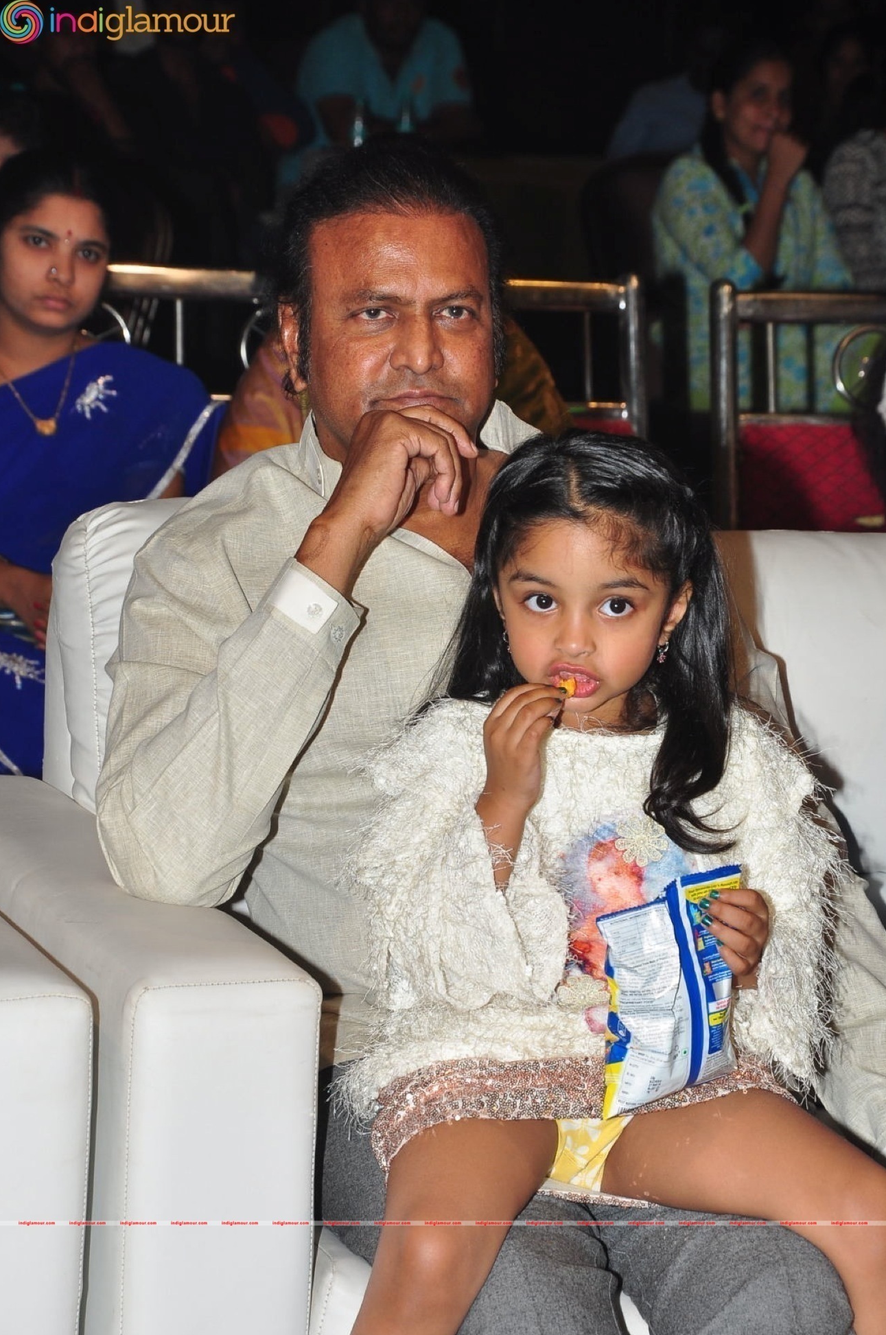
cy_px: 670
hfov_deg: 9.8
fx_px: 5147
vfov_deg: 14.8
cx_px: 443
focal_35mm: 139
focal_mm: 92
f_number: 10
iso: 400
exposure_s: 1/125
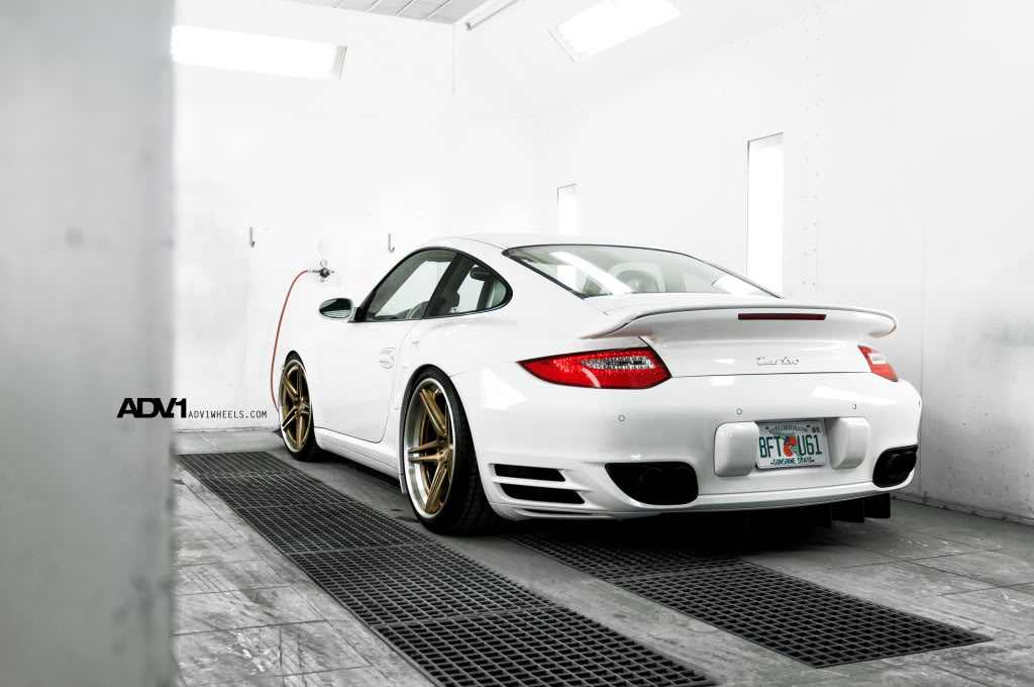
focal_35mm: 36
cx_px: 517
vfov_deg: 36.8
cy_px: 344
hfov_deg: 53.2
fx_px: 1033
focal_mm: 24
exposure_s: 1/80
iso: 200
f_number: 2.8
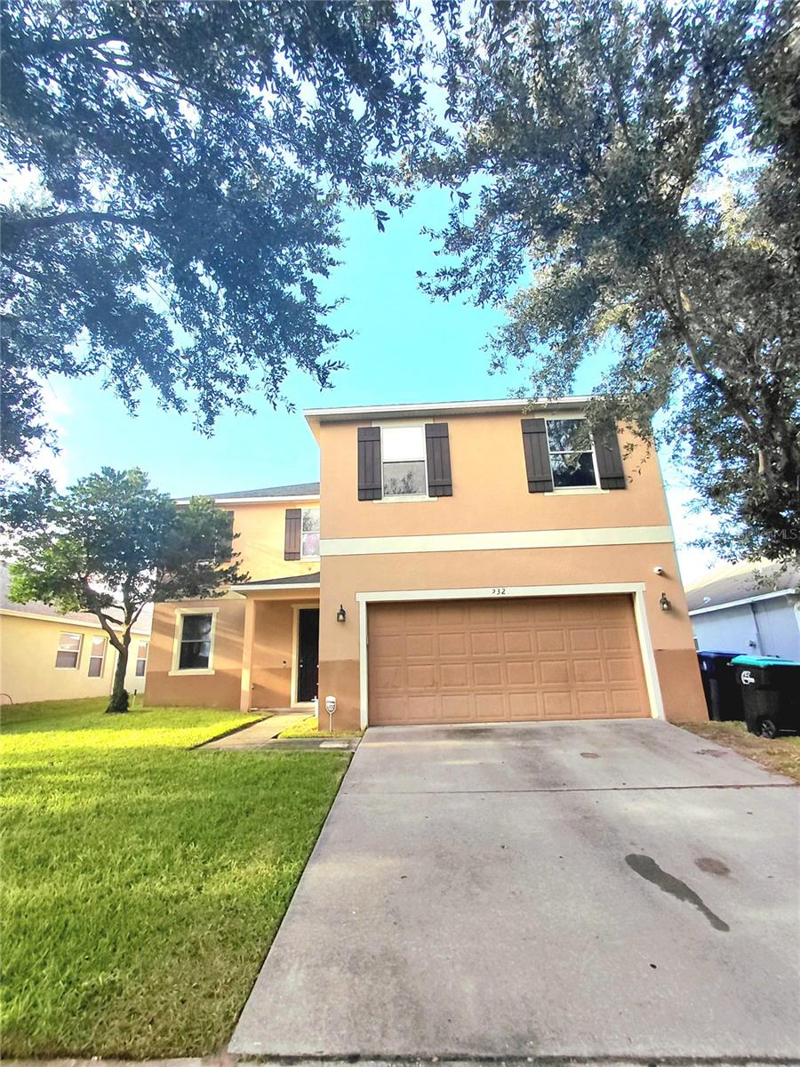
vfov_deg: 94.5
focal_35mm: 16
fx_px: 493
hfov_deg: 78.1
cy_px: 534
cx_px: 400
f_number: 2.2
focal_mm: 1.64
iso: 40
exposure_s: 1/263
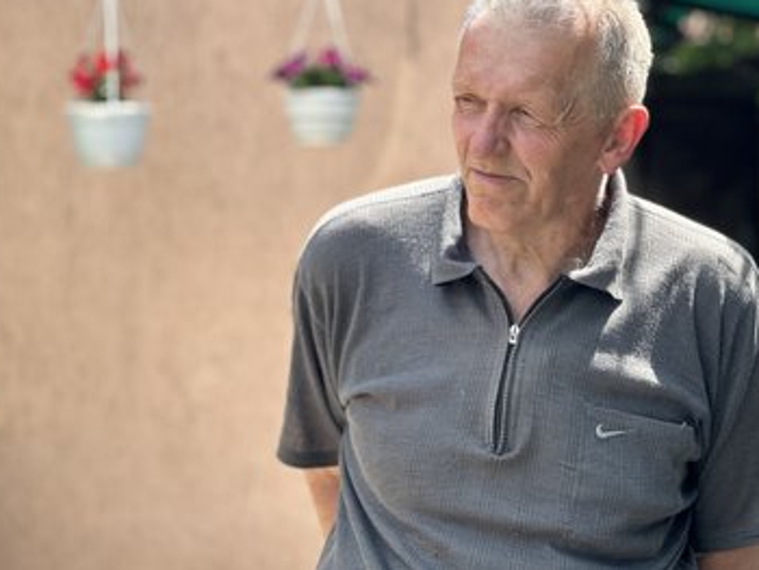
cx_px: 369
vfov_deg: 16.8
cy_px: 249
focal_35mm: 88
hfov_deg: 22.2
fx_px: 1931
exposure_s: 1/121
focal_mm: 9
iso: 25
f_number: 2.8
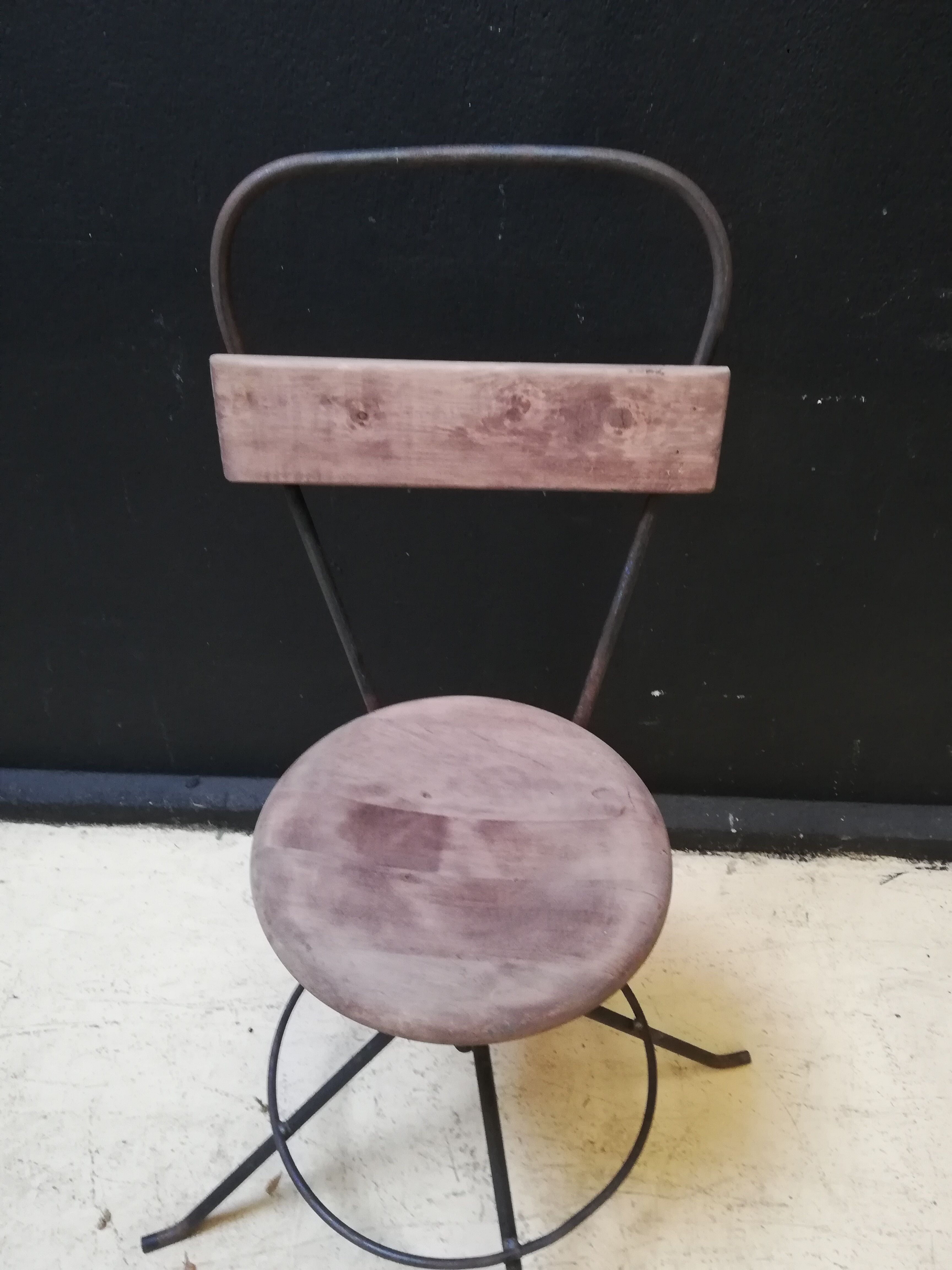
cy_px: 635
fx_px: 1063
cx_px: 476
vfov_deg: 61.7
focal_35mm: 29
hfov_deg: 48.2
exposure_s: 1/25
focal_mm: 3.81
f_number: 2.2
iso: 500
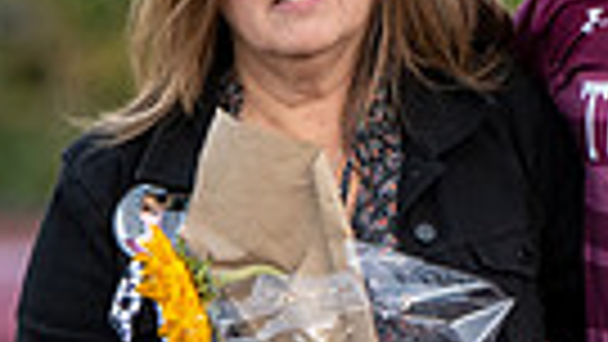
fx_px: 20495
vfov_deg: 1.0
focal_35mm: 1271
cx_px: 1062
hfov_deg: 1.7
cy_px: 590
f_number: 3.5
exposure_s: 1/400
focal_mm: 200
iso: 900
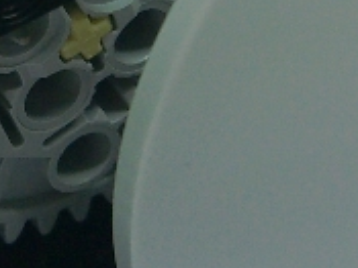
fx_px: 2294
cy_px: 82
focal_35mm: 222
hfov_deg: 8.9
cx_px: 12
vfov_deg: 6.7
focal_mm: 7.9
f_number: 2.8
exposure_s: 1/80
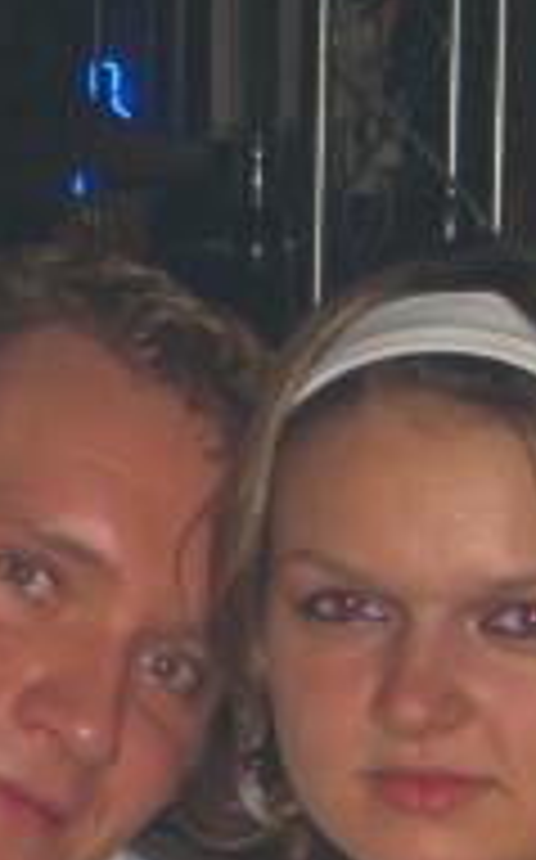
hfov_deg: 5.8
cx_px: 77
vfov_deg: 9.2
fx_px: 5318
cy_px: 986
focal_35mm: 227
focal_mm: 14.2
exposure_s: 1/60
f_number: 4
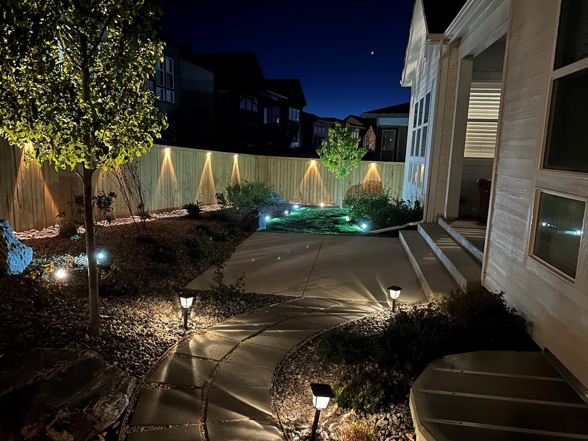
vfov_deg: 51.3
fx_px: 459
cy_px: 231
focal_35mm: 27
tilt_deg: -9.4
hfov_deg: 65.3
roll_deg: -1.6
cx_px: 288
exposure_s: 1/9
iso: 2500
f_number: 1.78
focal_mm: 6.86
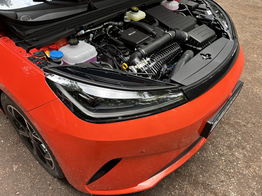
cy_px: 98
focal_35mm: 26
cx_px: 131
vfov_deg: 53.1
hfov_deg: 67.3
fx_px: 197
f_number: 1.6
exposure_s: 1/121
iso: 125
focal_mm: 5.96
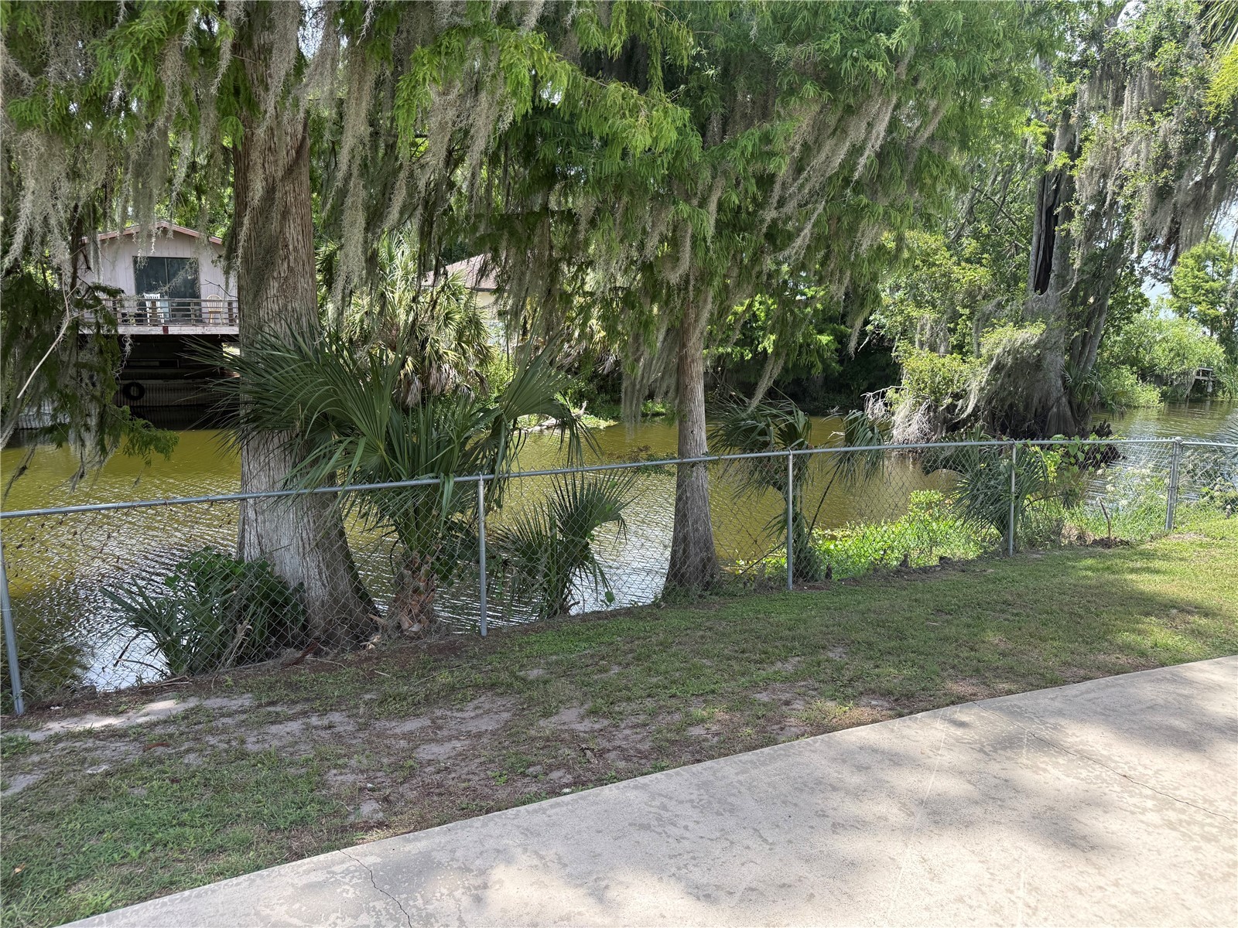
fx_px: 858
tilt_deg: -8.2
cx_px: 619
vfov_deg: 56.8
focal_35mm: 24
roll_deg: -1.3
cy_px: 464
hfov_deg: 71.6
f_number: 1.78
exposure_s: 1/1271
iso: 100
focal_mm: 6.76
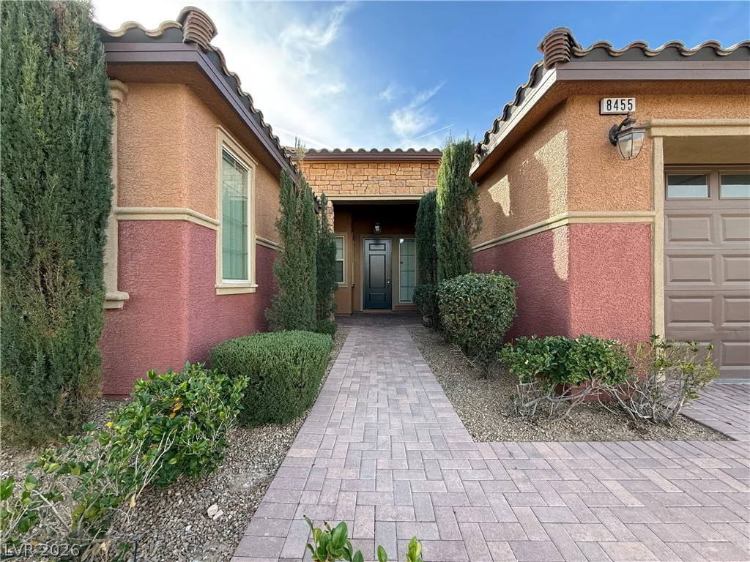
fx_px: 303
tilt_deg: +1.0
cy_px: 281
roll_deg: +0.3
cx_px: 375
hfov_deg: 102.1
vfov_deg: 85.7
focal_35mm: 14
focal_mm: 2.22
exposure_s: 1/224
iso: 64
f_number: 2.2
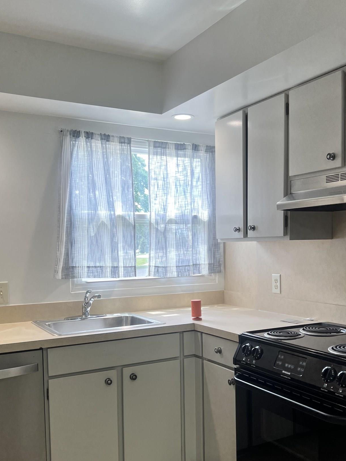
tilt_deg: -3.2
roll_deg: +0.0
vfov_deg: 49.8
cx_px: 195
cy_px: 276
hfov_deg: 38.6
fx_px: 493
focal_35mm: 37
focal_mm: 5.7
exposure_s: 1/124
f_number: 1.5
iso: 40
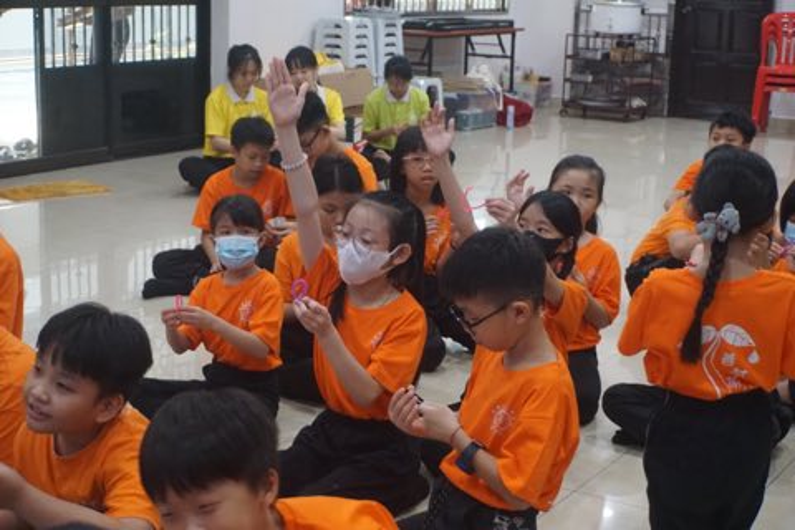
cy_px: 265
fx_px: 1259
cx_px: 398
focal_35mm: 57
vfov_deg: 23.8
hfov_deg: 35.1
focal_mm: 38
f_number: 5.6
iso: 3200
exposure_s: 1/100
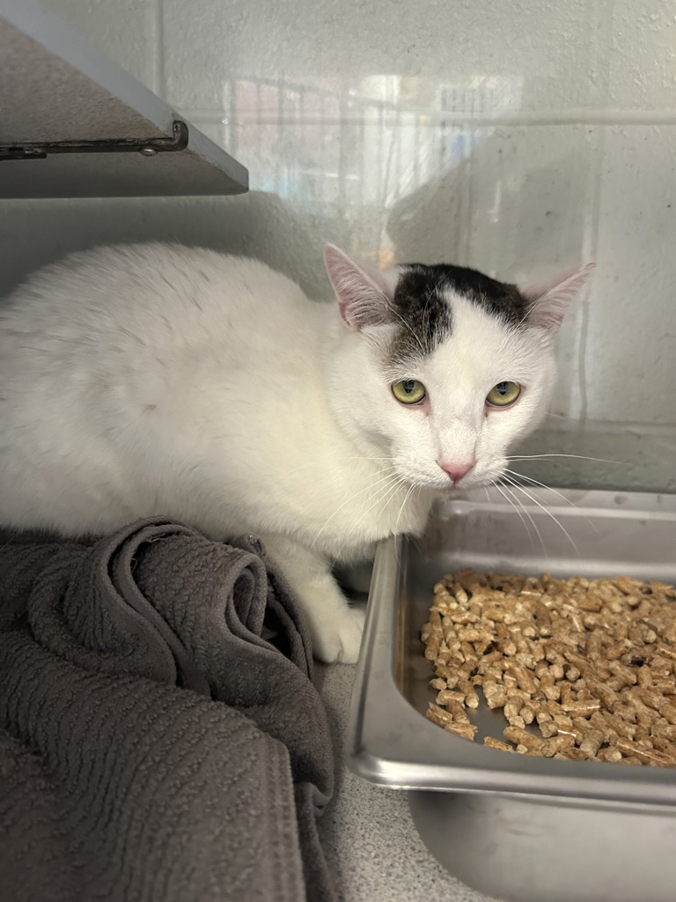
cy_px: 451
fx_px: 677
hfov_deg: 53.1
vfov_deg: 67.3
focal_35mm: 26
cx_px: 338
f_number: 1.5
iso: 400
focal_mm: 5.7
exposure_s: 1/60
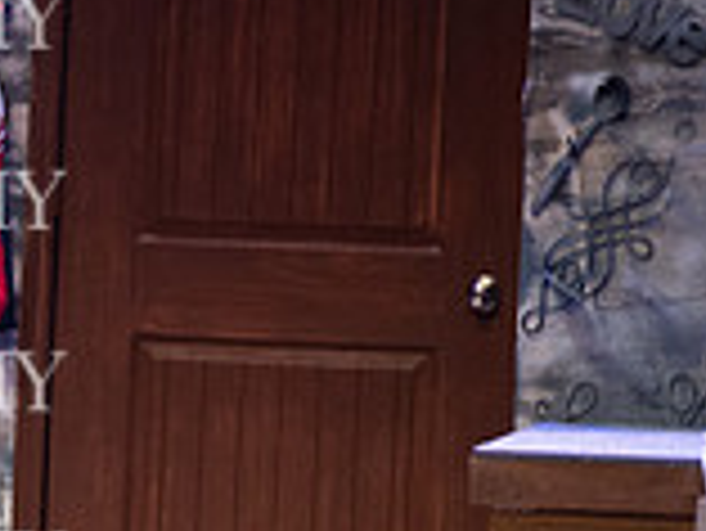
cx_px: -585
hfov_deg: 2.1
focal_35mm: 957
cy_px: 652
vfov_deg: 1.6
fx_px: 19533
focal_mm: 270
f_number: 6
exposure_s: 1/160
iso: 3600
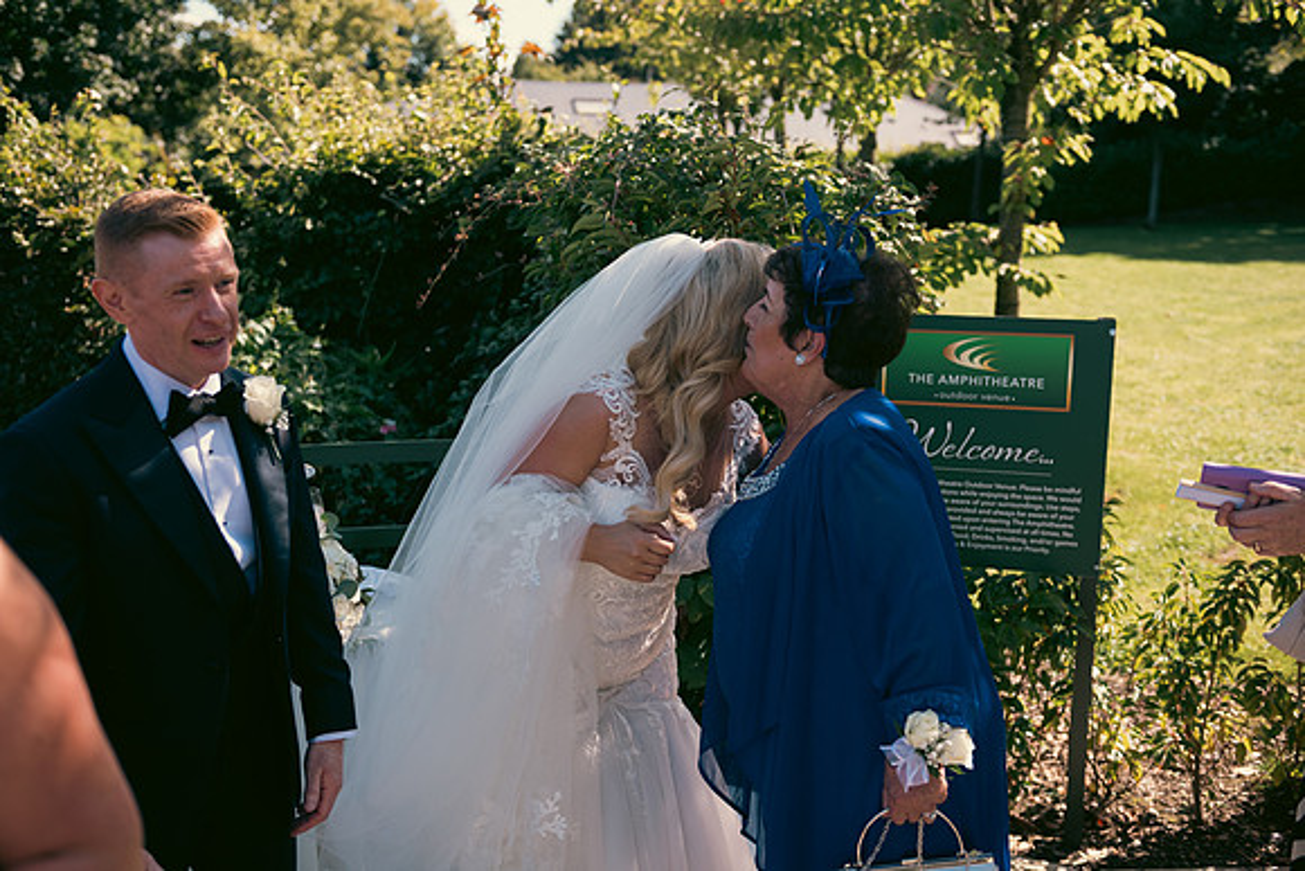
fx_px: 1450
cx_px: 652
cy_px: 436
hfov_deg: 48.4
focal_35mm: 40
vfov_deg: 33.4
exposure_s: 1/1250
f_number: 3.5
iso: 250
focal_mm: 40
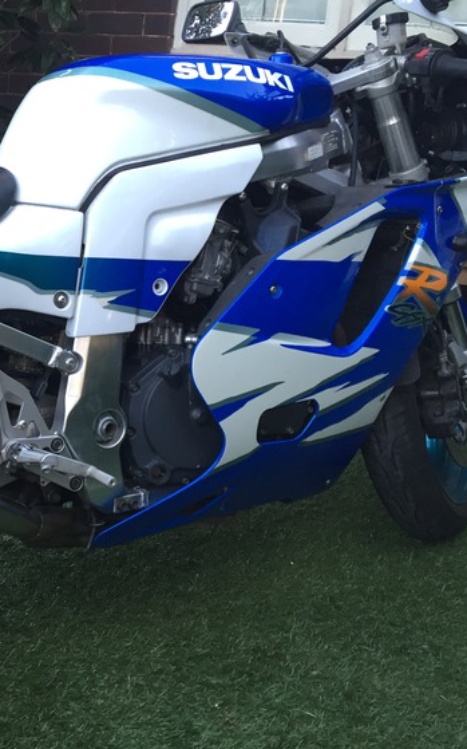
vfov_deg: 45.3
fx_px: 897
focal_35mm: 44
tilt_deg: -19.6
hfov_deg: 27.4
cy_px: 363
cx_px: -5
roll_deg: -1.2
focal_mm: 4.15
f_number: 2.2
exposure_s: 1/33
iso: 32
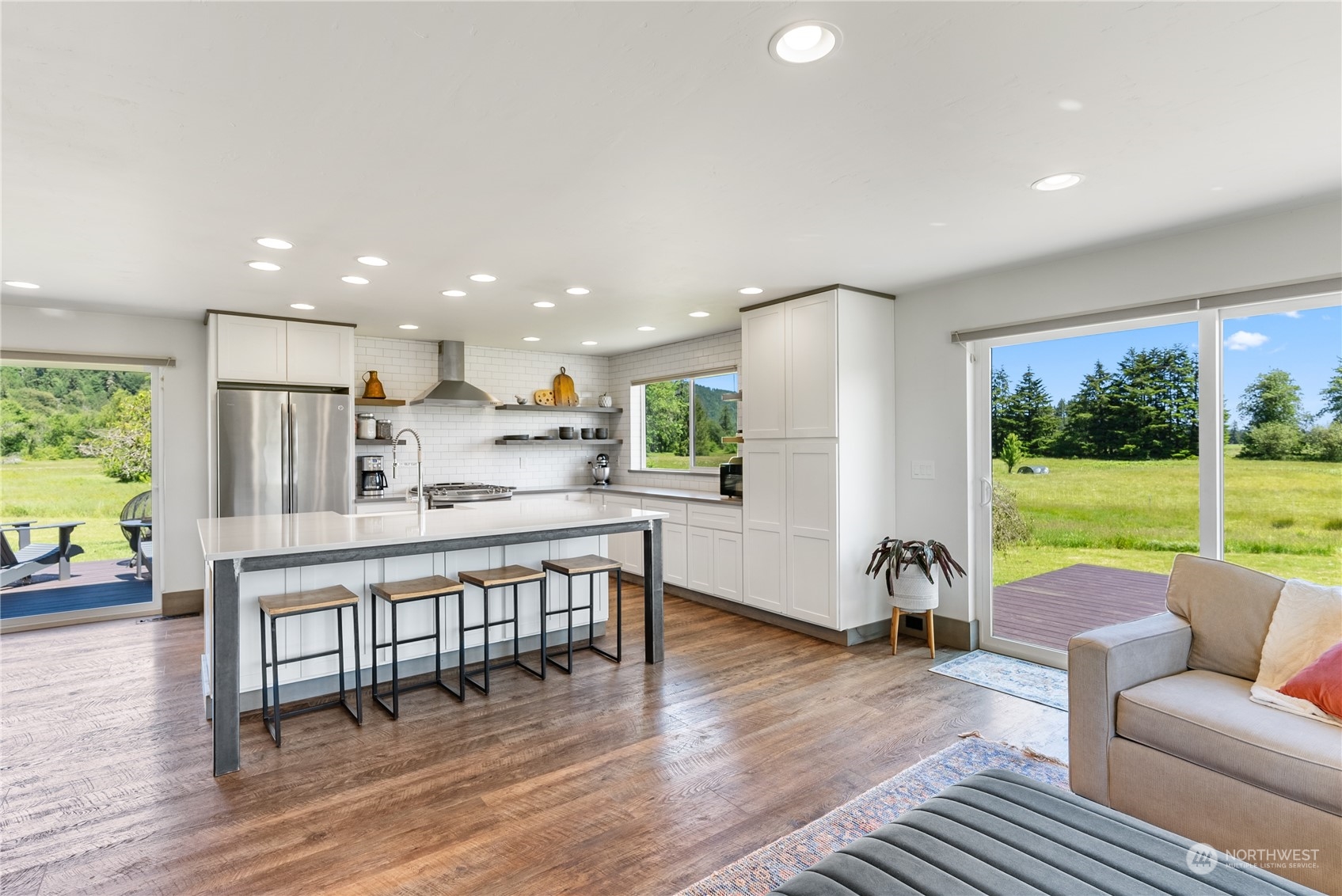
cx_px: 671
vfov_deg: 70.5
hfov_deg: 93.2
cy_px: 448
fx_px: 634
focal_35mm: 17
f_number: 6.3
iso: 320
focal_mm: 17
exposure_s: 1/25
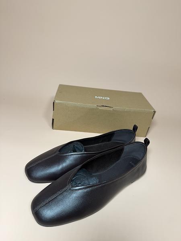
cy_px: 120
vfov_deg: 71.6
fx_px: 167
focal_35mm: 24
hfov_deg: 56.8
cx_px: 90
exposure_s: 1/121
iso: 64
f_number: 1.78
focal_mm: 6.76
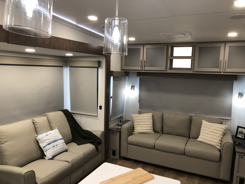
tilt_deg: -9.0
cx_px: 122
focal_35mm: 28
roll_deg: -0.5
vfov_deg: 49.7
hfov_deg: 63.4
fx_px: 198
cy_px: 92
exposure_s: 1/20
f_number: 1.8
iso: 40
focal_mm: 3.99
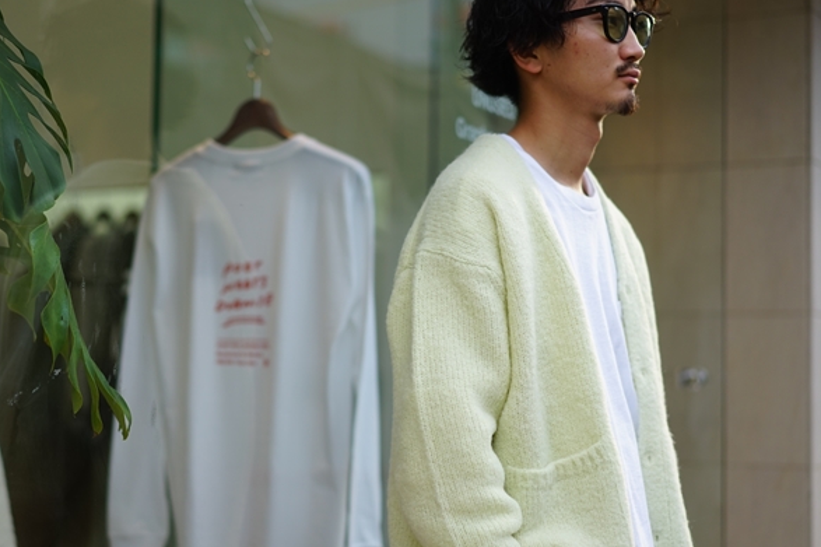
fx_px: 1710
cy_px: 296
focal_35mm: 75
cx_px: 315
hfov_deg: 26.9
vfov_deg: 18.2
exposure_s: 1/500
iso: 100
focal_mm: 55
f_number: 1.8
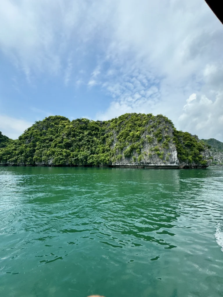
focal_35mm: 14
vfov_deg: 102.1
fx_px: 120
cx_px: 112
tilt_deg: +7.1
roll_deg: -1.6
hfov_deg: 85.7
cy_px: 148
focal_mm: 2.22
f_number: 2.2
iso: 50
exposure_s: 1/1880
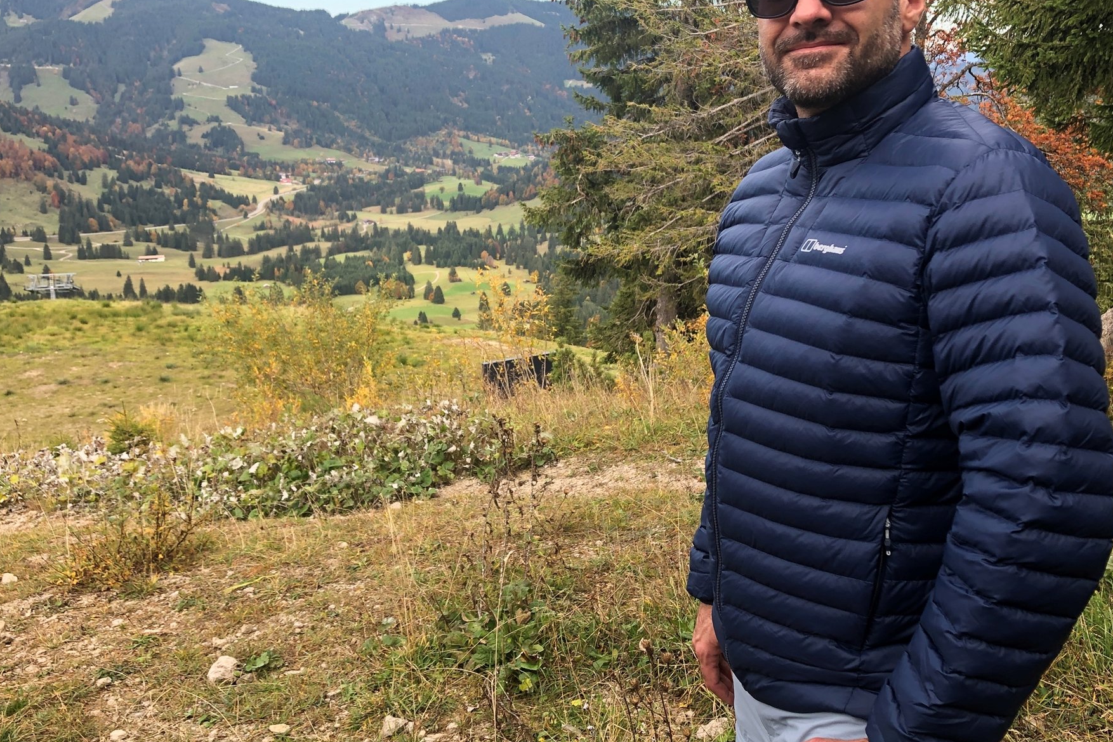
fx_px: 1051
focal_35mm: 34
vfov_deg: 38.9
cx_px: 612
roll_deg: +0.2
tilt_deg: -13.1
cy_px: 359
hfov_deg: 55.7
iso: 20
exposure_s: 1/292
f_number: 1.8
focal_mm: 3.99
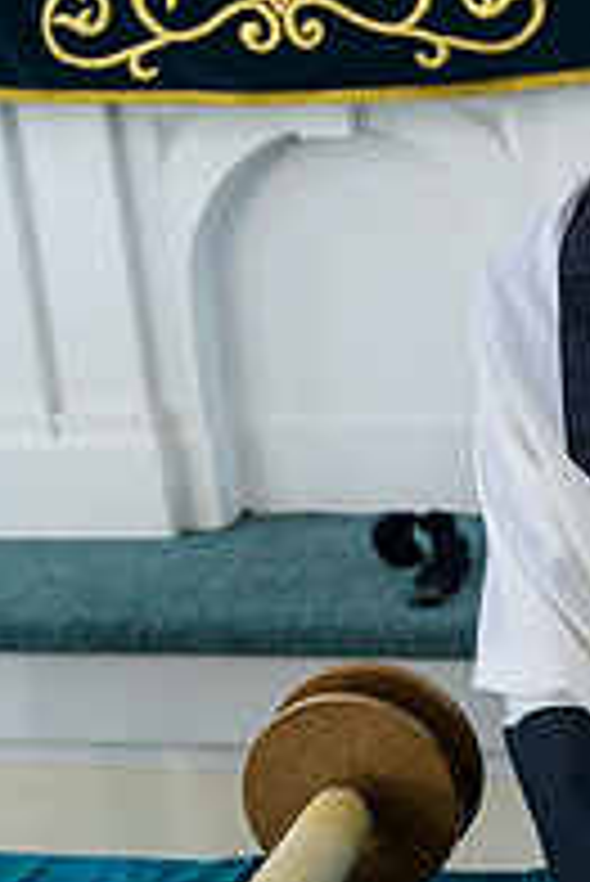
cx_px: 658
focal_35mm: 55
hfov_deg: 23.1
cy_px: 382
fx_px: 1350
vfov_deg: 36.2
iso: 400
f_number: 3.2
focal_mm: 24
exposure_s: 1/125
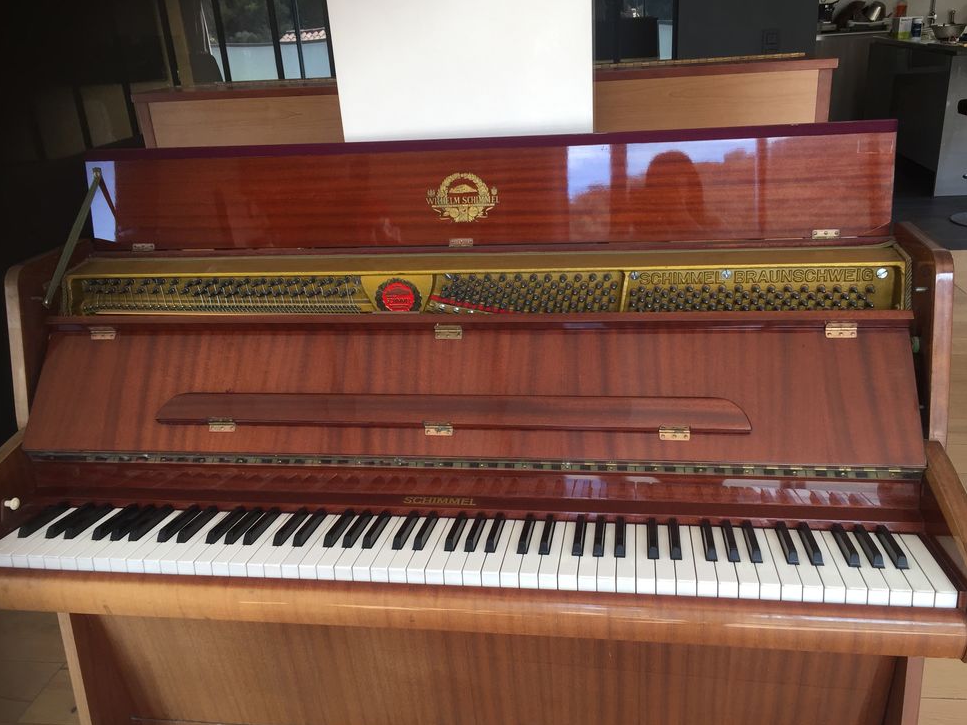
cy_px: 358
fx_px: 838
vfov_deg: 46.8
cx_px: 493
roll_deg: +2.7
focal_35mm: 30
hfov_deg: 60.0
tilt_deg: -22.3
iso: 40
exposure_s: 1/100
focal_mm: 4.15
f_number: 2.2
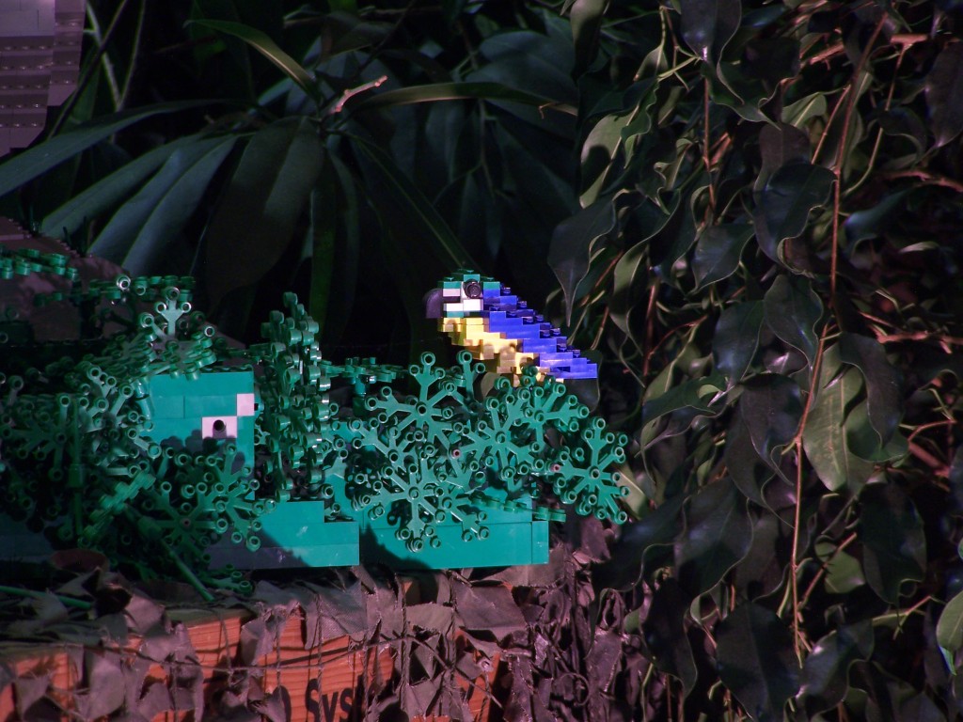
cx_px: 482
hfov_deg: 5.2
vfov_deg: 3.9
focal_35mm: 380
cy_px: 361
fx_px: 10571
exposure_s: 1/2
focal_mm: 63
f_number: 3.7
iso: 80
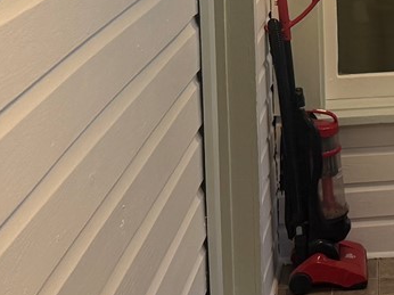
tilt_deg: -3.9
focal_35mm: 111
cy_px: -99
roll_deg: +1.3
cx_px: 597
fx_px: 1263
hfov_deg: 16.2
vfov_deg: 12.8
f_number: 1.78
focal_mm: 6.76
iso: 125
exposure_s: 1/232
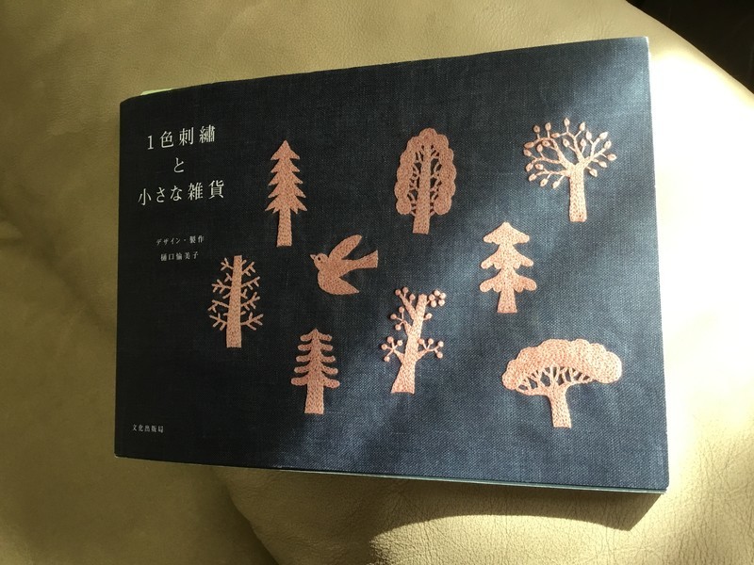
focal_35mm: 31
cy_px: 282
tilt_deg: -67.0
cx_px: 377
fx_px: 675
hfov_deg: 58.4
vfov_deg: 45.4
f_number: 2.4
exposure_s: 1/30
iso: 40
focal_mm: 3.3
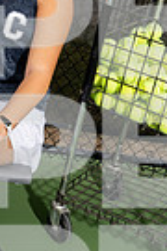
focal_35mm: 80
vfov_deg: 25.3
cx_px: -48
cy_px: 152
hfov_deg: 16.2
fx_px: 557
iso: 100
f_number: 8
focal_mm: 24
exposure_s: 1/250
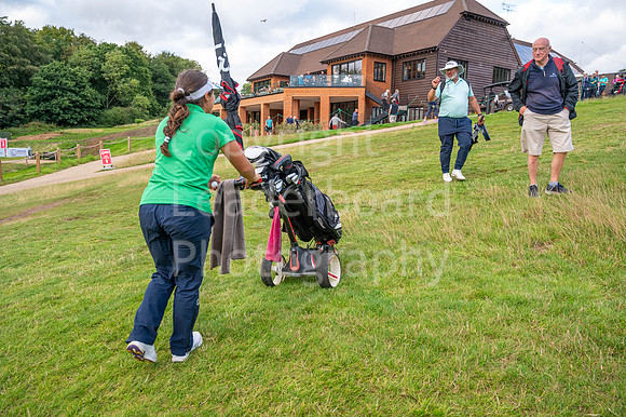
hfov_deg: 69.4
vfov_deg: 49.5
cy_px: 208
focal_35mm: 26
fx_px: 452
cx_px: 313
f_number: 5
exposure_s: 1/400
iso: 400
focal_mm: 26
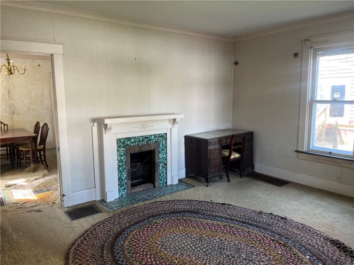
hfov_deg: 67.3
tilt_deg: -7.1
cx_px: 177
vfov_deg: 53.1
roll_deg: +0.7
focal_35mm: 26
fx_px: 266
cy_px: 132
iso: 125
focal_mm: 5.1
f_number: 1.6
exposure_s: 1/111
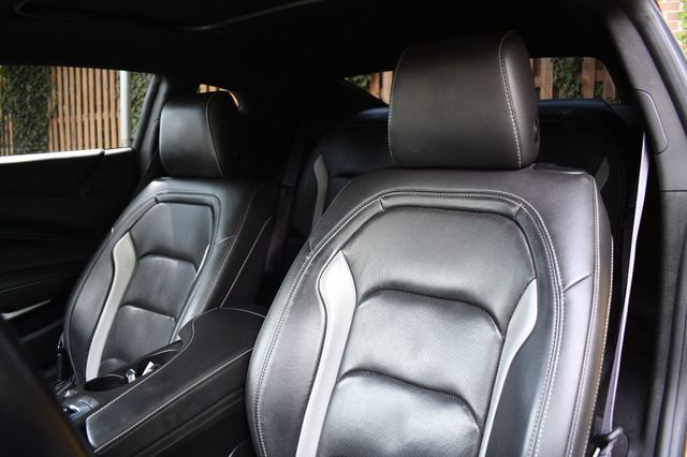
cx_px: 344
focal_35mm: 27
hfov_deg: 67.4
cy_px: 228
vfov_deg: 47.9
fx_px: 515
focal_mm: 18
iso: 900
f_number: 3.5
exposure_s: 1/125
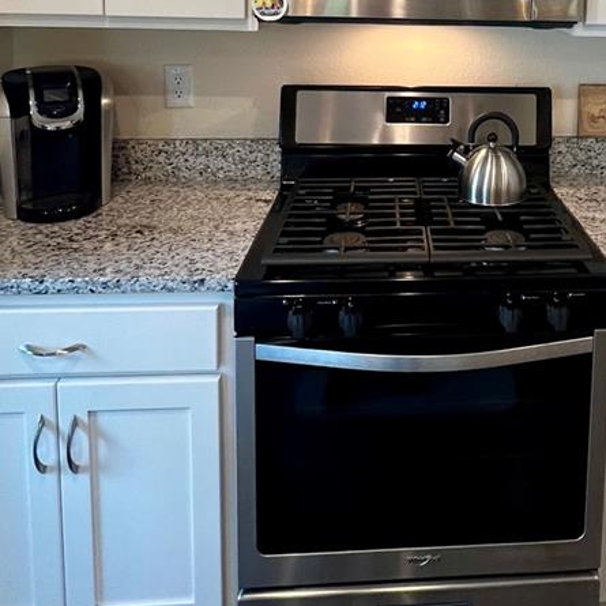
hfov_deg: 50.8
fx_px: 614
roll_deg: -1.9
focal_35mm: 31
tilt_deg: -5.9
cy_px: 44
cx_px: 438
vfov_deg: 46.5
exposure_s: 1/60
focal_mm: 1.57
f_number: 1.8
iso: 200
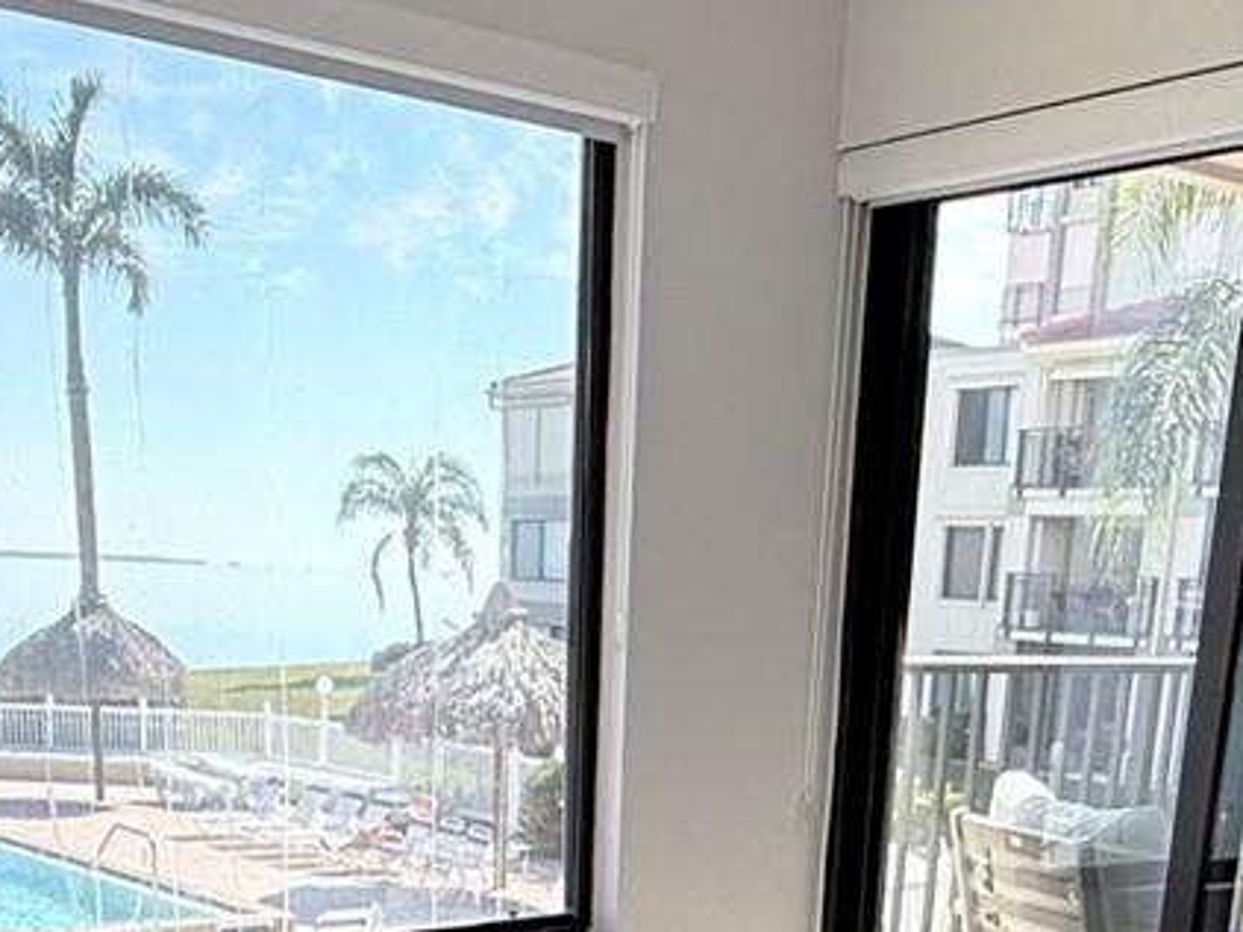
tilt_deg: -18.9
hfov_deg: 36.2
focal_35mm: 53
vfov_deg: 23.9
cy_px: 1244
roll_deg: -1.8
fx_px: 1903
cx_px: 617
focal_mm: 2.22
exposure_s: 1/221
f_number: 2.2
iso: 64
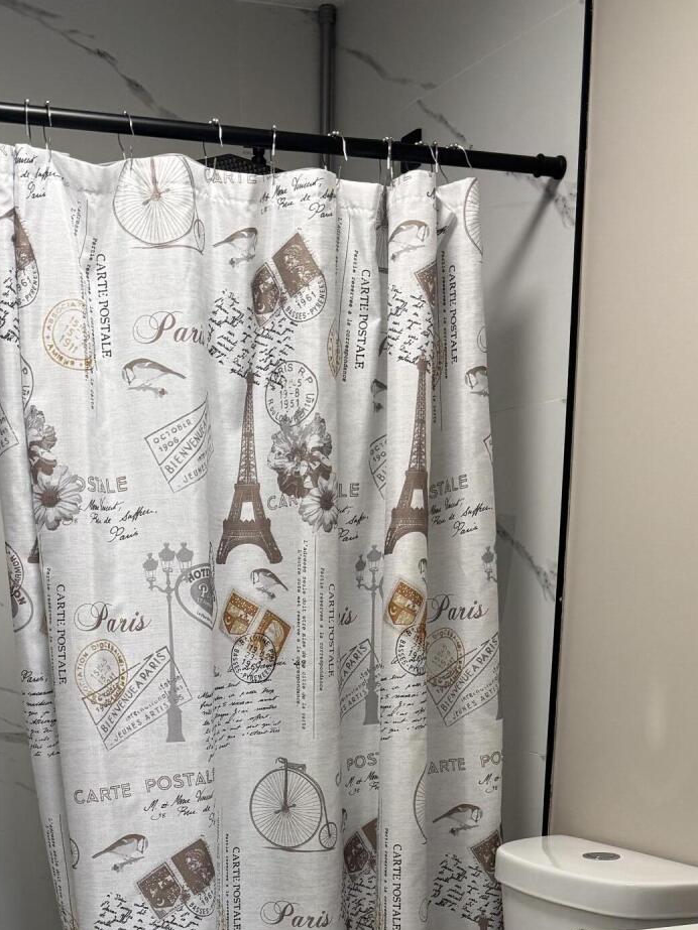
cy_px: 935
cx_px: 213
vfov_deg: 33.6
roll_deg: +1.2
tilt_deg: -12.9
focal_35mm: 52
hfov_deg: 27.8
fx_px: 1398
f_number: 1.78
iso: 200
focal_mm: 6.76
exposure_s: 1/120
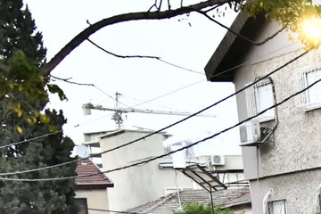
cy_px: 384
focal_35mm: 140
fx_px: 1248
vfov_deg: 9.3
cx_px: 574
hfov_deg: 13.2
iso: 5000
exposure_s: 1/125
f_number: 5.6
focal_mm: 36
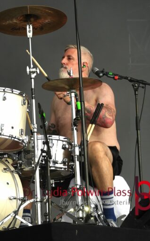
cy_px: 120
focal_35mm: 226
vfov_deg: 9.3
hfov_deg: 5.8
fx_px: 1479
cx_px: -15
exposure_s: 1/160
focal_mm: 98
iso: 320
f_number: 5.6
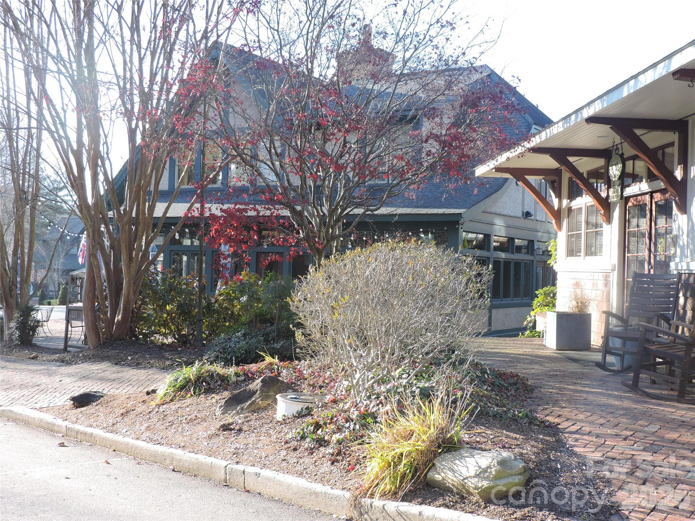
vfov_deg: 33.6
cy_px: 260
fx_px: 863
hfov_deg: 43.9
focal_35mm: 43
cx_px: 348
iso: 100
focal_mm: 7.7
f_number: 3.4
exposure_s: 1/100
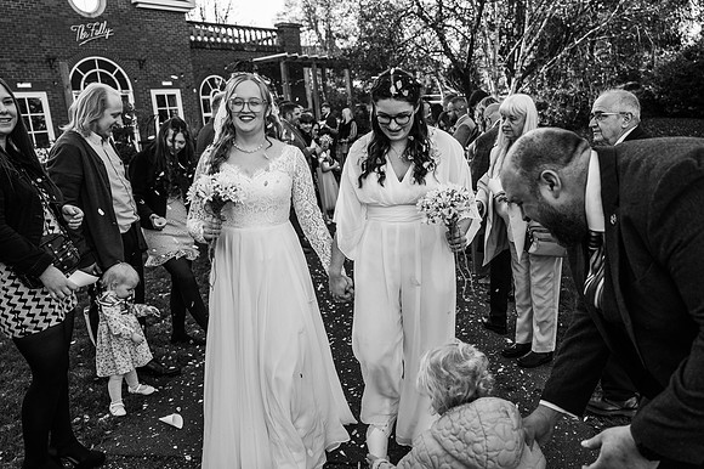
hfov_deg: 64.6
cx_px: 352
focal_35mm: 28
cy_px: 234
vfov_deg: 45.6
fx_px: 557
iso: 560
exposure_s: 1/640
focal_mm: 28.5
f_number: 4
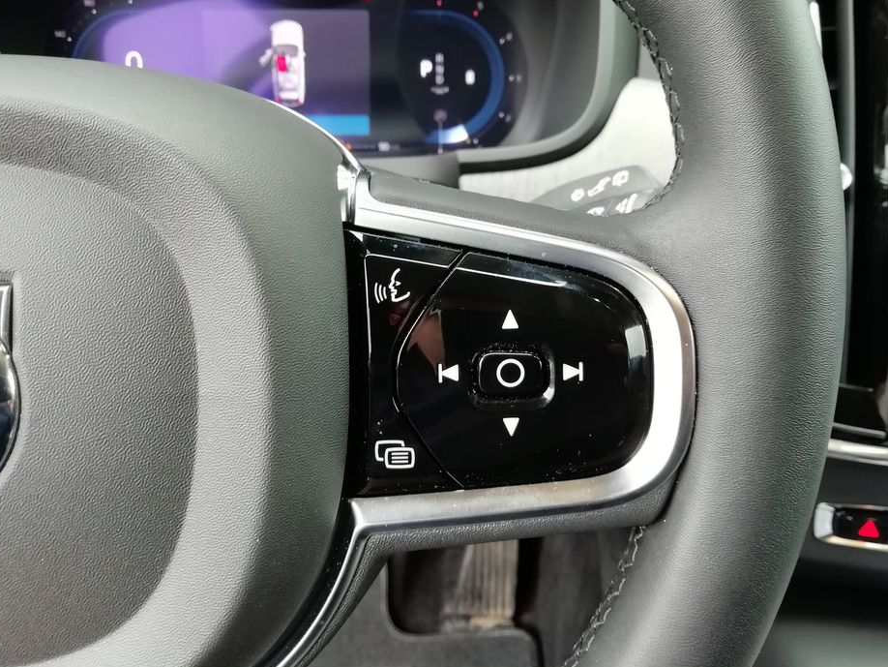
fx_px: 744
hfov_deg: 61.6
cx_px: 472
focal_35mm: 29
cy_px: 310
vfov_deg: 48.2
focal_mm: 3.21
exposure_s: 1/33.3
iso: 125
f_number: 2.2
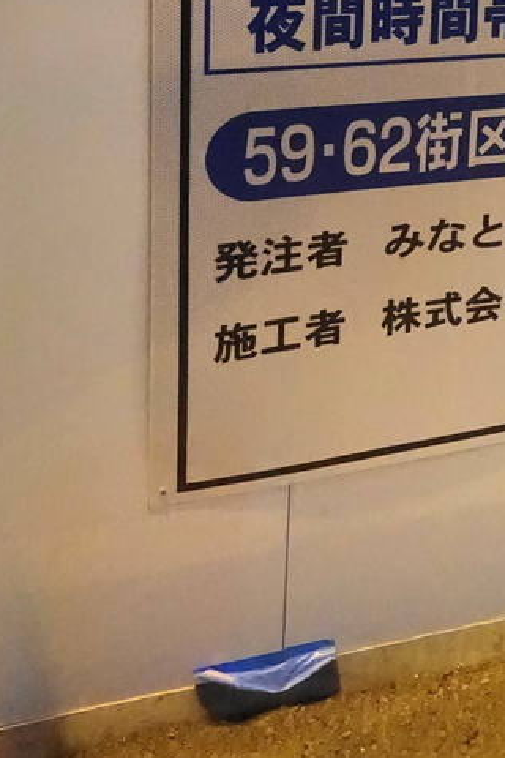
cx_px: 597
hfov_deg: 21.1
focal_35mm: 60
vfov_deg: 29.2
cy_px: -134
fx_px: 1262
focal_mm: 8.8
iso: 6400
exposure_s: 1/250
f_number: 1.8
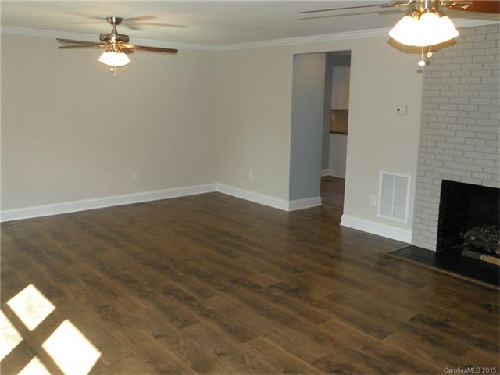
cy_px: 188
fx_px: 477
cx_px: 250
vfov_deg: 42.9
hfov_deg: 55.4
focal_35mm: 33
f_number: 3.2
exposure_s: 1/57.1
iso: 89
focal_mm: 5.8
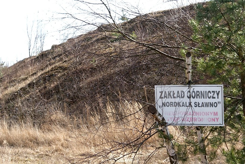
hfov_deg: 19.4
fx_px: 715
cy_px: 82
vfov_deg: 13.1
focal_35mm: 105
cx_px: 122
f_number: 7.1
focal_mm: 70
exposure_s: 1/125
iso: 100
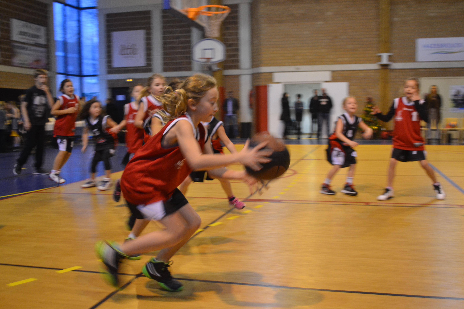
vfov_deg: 34.2
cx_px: 232
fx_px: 503
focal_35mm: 39
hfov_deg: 49.6
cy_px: 154
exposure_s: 1/60
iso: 1100
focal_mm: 26
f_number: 4.2
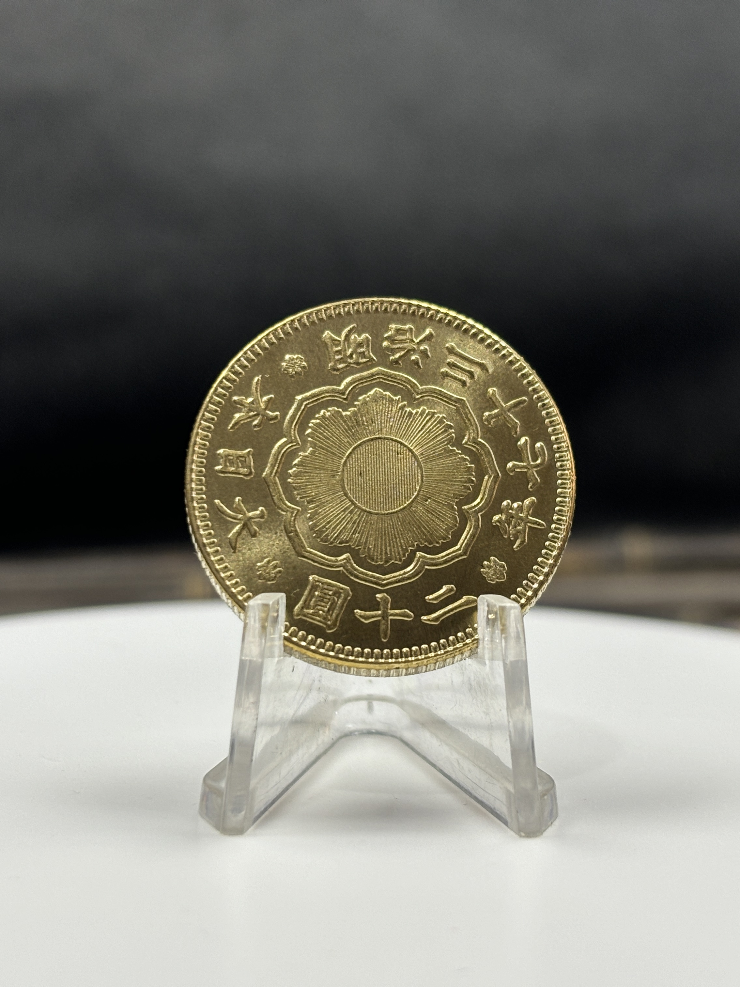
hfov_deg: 28.0
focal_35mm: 52
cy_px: 494
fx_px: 1482
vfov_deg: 36.8
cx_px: 370
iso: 50
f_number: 1.6
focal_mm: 5.96
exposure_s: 1/86
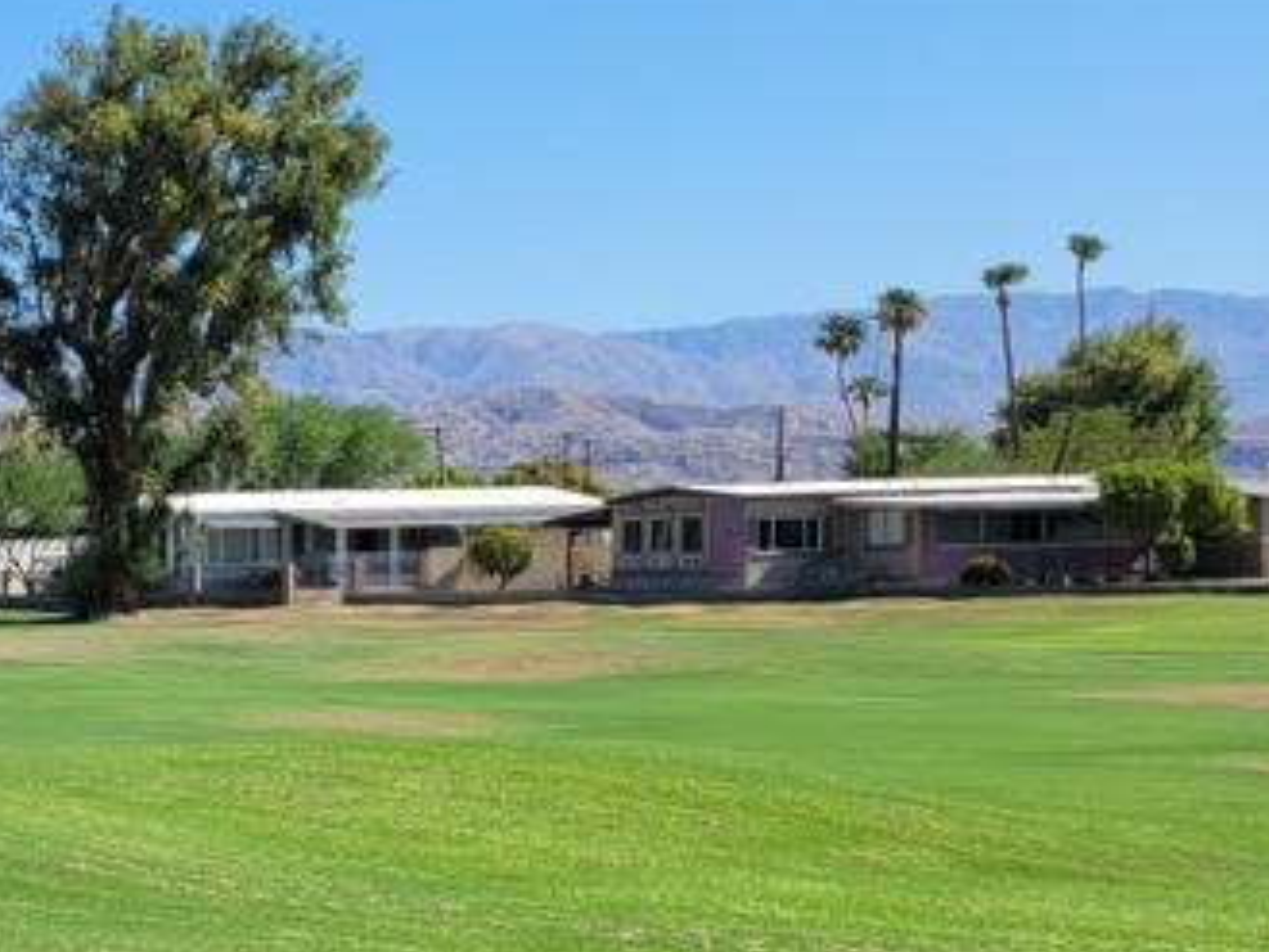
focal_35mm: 81
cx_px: -656
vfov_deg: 18.0
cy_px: 775
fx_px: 2970
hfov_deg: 20.5
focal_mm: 5.4
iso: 40
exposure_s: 1/2252
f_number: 1.8
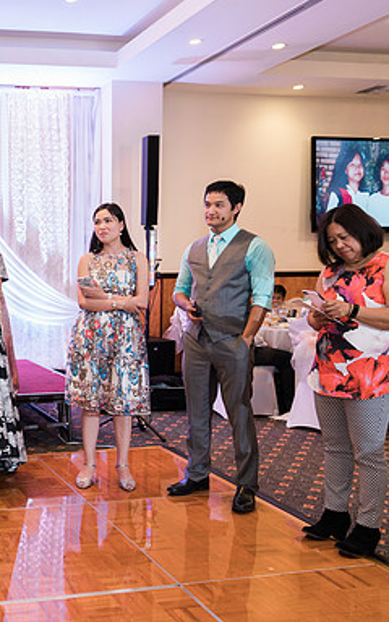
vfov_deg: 52.7
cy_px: 310
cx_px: -66
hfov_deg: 29.9
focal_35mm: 37
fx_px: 628
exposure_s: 1/125
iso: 1000
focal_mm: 24
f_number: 2.8
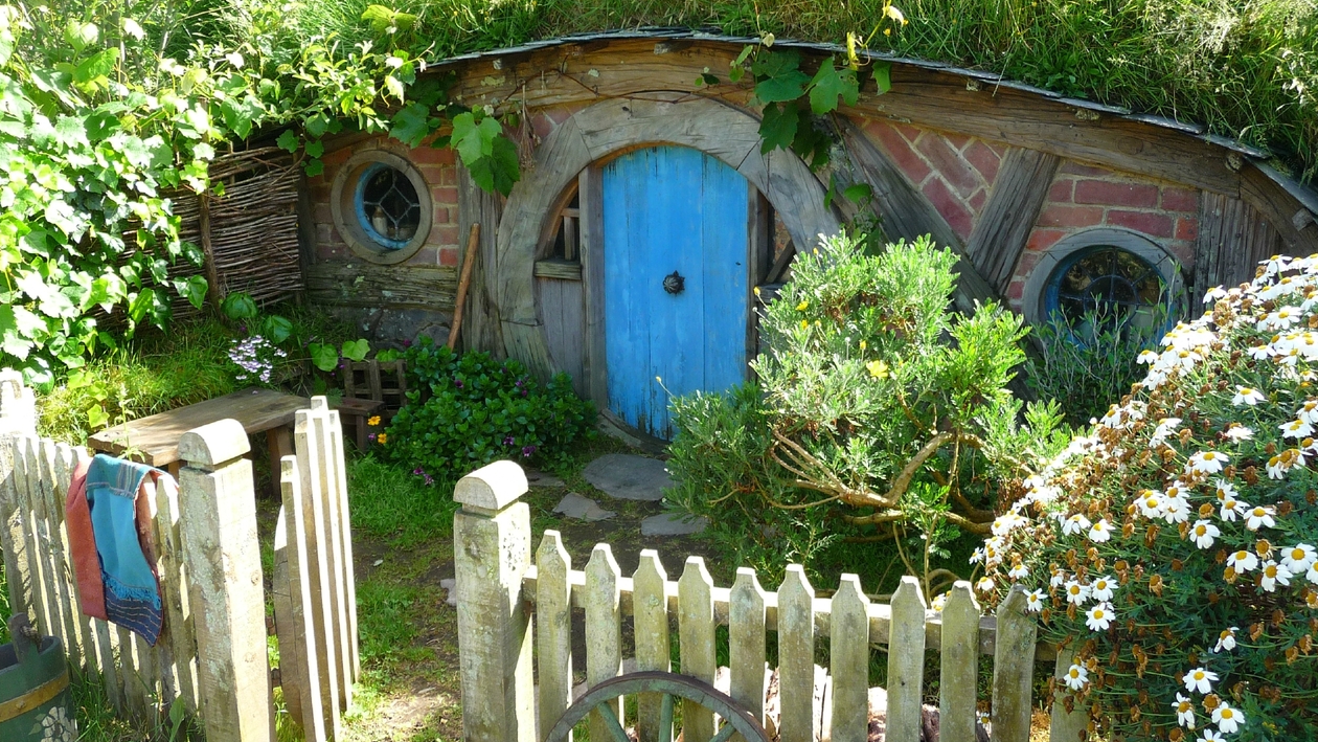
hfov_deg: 62.6
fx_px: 1083
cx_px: 662
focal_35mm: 31
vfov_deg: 37.7
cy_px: 323
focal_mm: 4.7
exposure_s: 1/125
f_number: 3.3
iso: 100
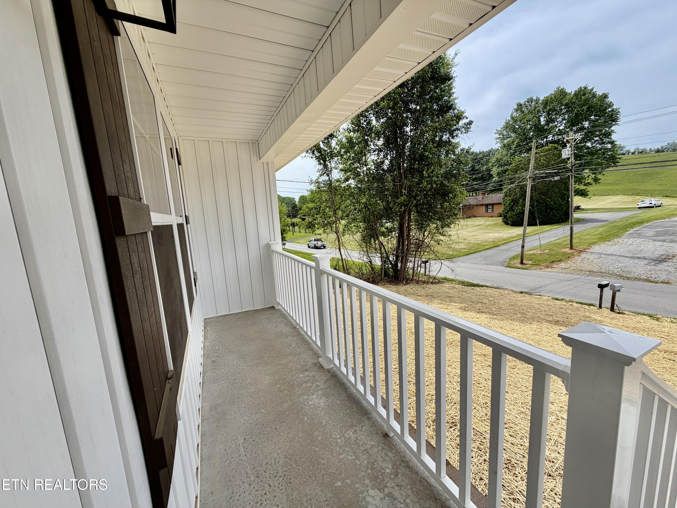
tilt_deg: -8.6
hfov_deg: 102.1
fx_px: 274
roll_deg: +3.9
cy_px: 254
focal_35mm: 14
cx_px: 338
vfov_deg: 85.7
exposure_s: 1/770
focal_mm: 2.22
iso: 25
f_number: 2.2
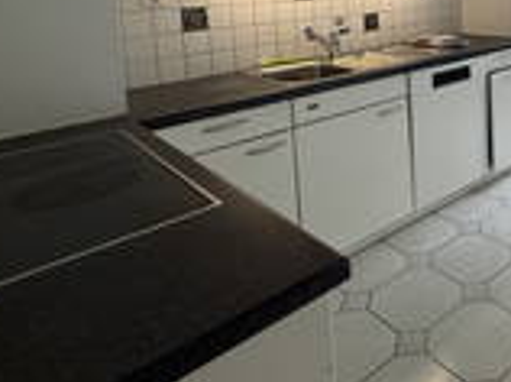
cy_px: 23
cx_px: 482
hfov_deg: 49.1
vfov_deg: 40.0
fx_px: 472
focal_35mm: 32
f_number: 2.2
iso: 64
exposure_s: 1/100
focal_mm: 2.22
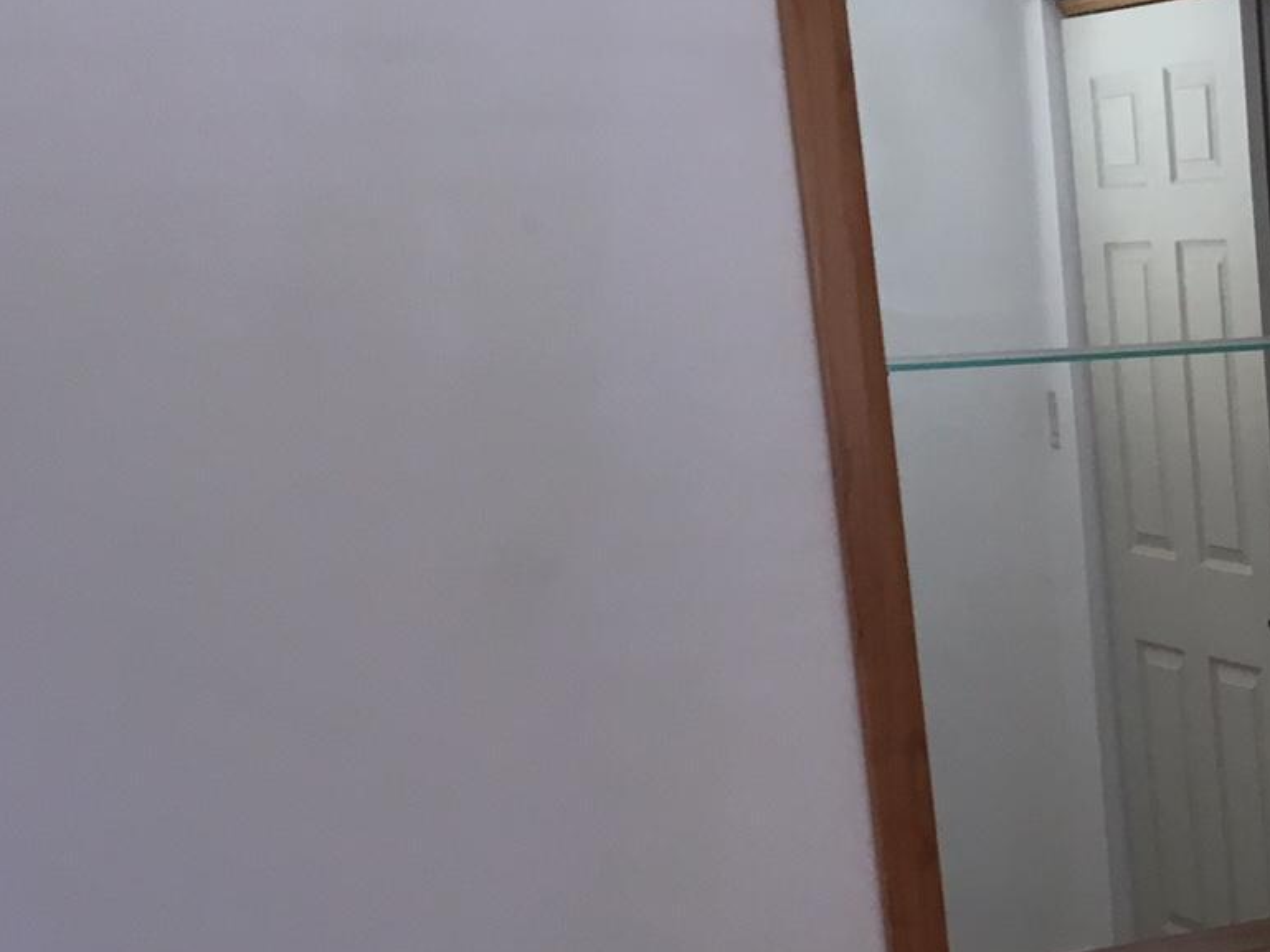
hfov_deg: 23.0
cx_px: 1623
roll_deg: +0.5
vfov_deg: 18.8
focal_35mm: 76
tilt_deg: -14.3
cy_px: 977
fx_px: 2789
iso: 50
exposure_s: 1/30
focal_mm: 4.15
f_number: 2.2
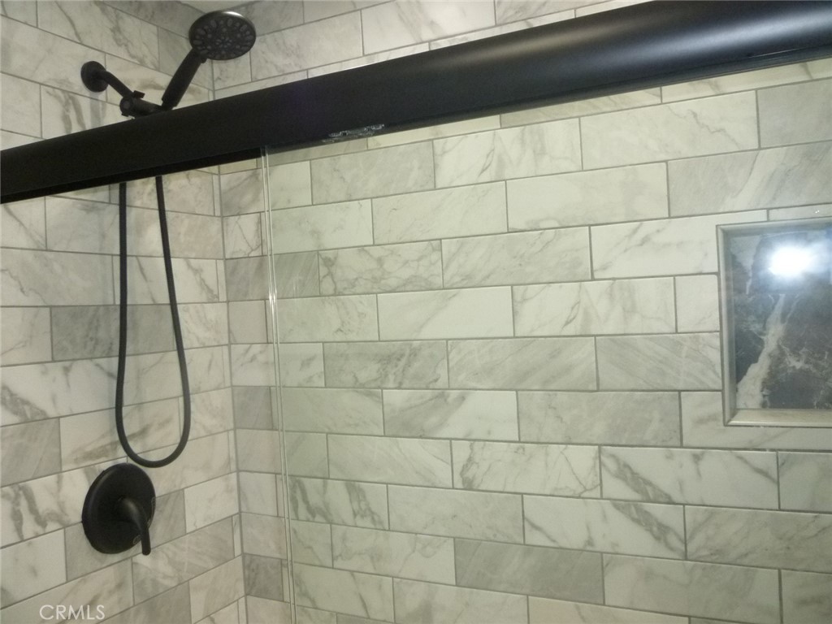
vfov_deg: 48.2
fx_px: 697
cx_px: 416
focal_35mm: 29
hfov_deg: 61.7
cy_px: 312
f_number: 3.3
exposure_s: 1/80
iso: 400
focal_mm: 5.2
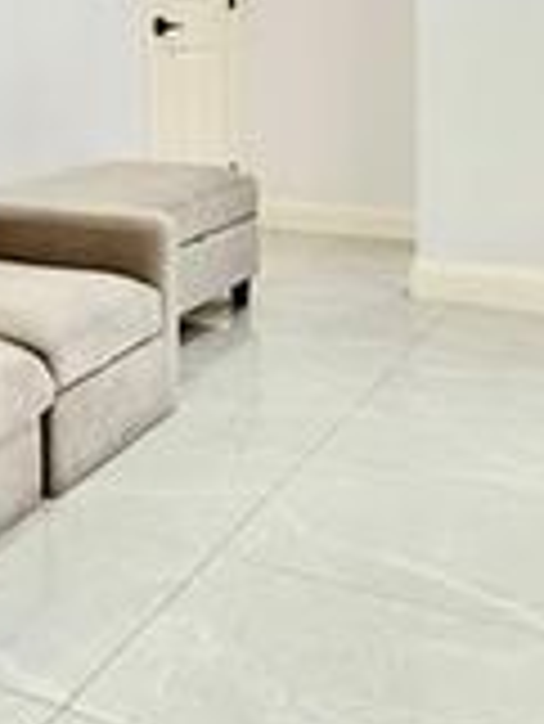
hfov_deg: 22.6
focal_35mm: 58
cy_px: 47
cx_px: -157
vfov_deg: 31.4
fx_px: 1214
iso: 200
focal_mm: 2.22
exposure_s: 1/120
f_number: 2.2
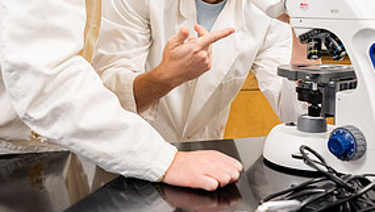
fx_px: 538
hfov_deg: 38.4
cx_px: 174
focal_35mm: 54
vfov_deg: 21.9
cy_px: 32
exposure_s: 1/160
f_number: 3.2
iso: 1000
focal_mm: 24
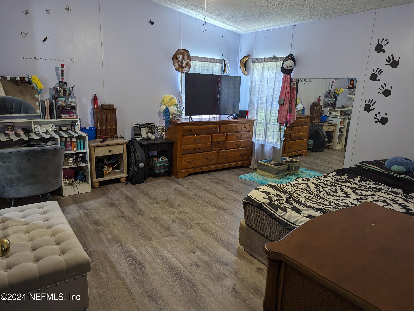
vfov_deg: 56.9
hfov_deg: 71.5
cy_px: 156
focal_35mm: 24
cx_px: 207
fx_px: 287
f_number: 1.85
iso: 84
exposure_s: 1/71.4
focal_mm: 6.81
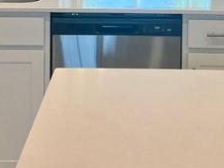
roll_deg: -1.2
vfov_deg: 12.2
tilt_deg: -6.9
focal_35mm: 118
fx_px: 763
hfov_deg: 16.7
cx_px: 137
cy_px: -51
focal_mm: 5.7
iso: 64
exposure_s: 1/153
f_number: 1.5
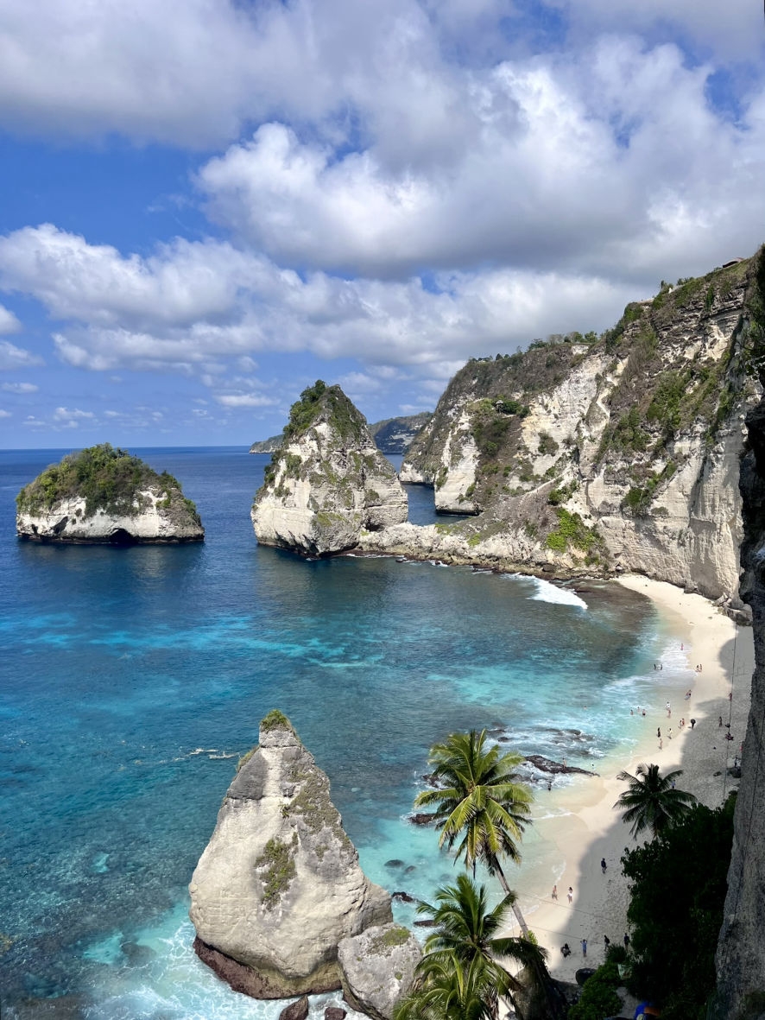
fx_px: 766
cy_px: 510
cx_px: 382
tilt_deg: -4.0
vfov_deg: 67.3
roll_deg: +0.7
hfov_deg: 53.1
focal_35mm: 26
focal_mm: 5.1
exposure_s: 1/5319
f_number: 1.6
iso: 50
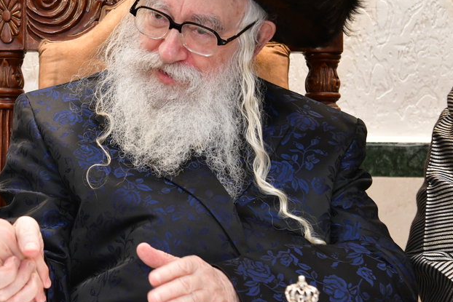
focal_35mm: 117
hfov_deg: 17.1
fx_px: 1472
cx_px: -3
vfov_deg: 11.7
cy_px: 68
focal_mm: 52
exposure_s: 1/100
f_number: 5.6
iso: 2000
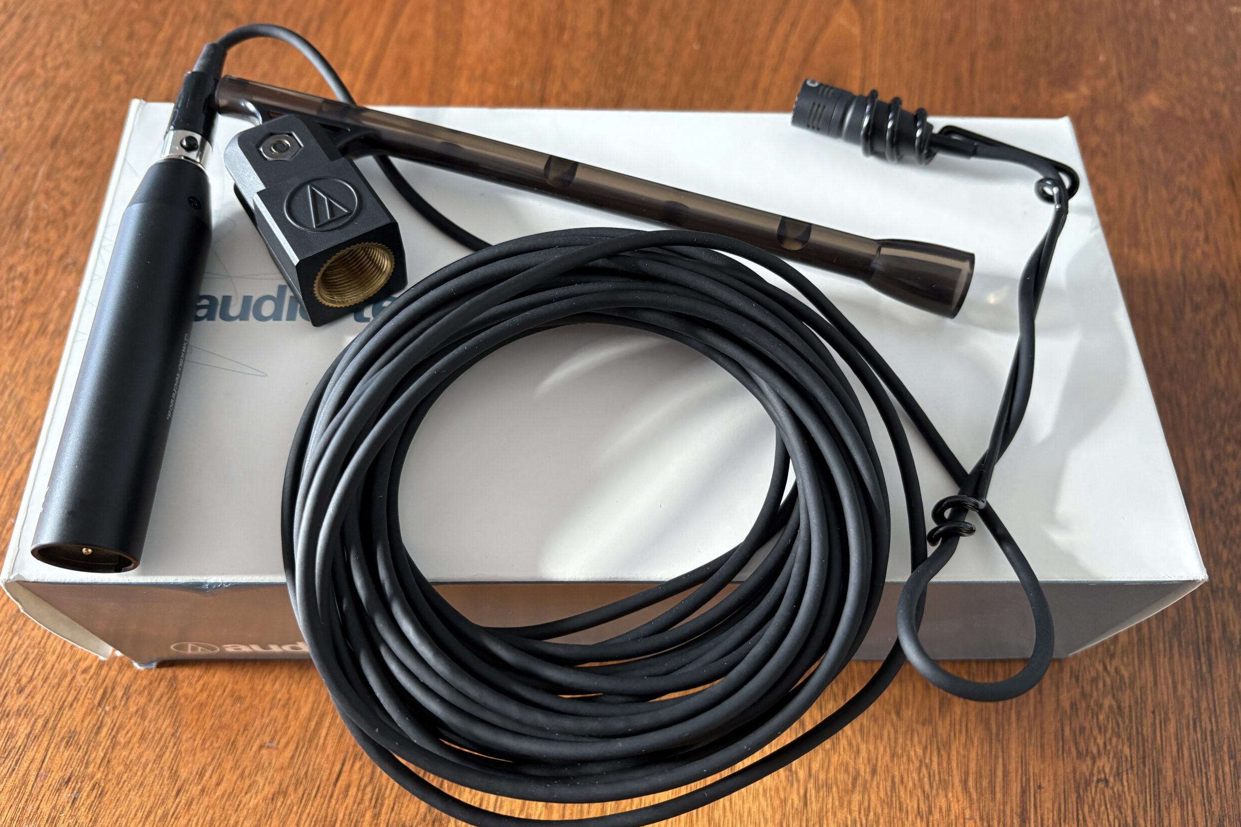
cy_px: 385
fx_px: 965
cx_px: 621
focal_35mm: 28
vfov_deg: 46.4
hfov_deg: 65.5
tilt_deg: -62.5
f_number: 1.6
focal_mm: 5.96
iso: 200
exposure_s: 1/60
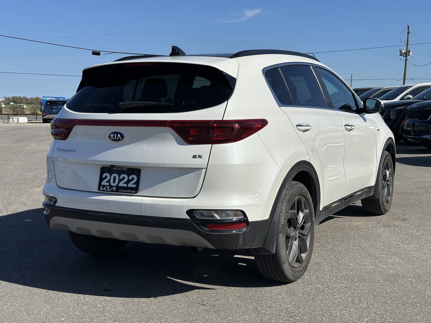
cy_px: 162
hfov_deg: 39.7
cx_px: 216
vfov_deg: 30.3
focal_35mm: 48
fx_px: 598
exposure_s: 1/8929
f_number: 1.78
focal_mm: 6.86
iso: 64
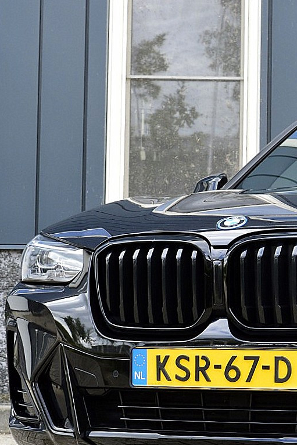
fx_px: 1375
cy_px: 264
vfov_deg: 18.4
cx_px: 377
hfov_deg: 12.0
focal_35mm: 111
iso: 400
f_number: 9
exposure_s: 1/100
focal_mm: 35
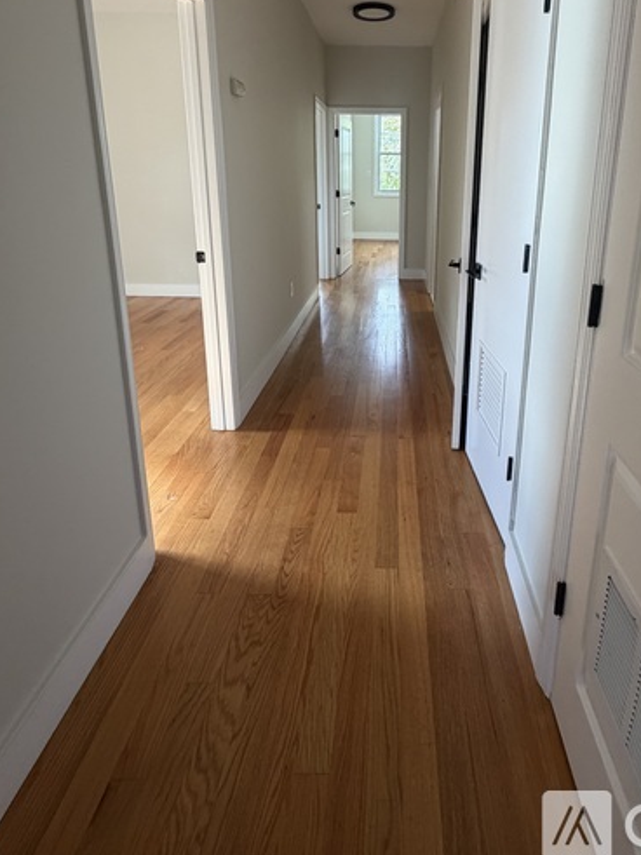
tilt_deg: -8.1
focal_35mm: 19
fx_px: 469
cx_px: 388
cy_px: 279
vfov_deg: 81.6
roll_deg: +1.3
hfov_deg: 67.9
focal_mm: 2.22
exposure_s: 1/120
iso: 200
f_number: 2.2
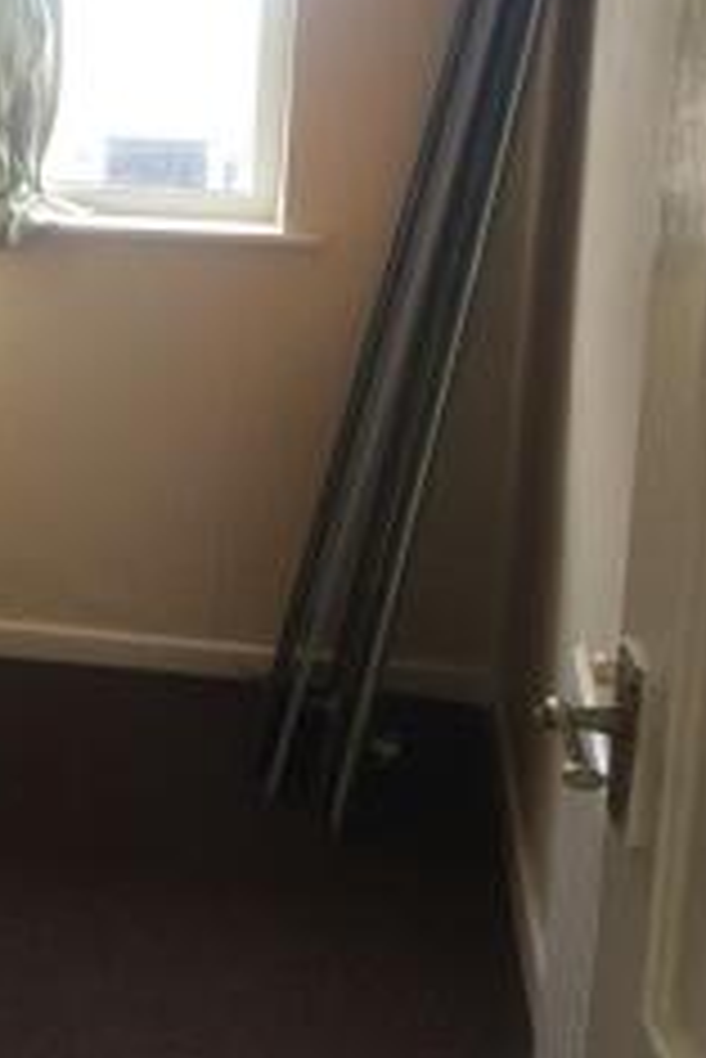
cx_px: 4
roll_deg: -0.2
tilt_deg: -12.6
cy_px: 281
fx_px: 1645
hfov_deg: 23.3
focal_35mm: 56
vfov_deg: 34.9
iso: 40
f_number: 2.2
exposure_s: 1/30
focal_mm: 4.15
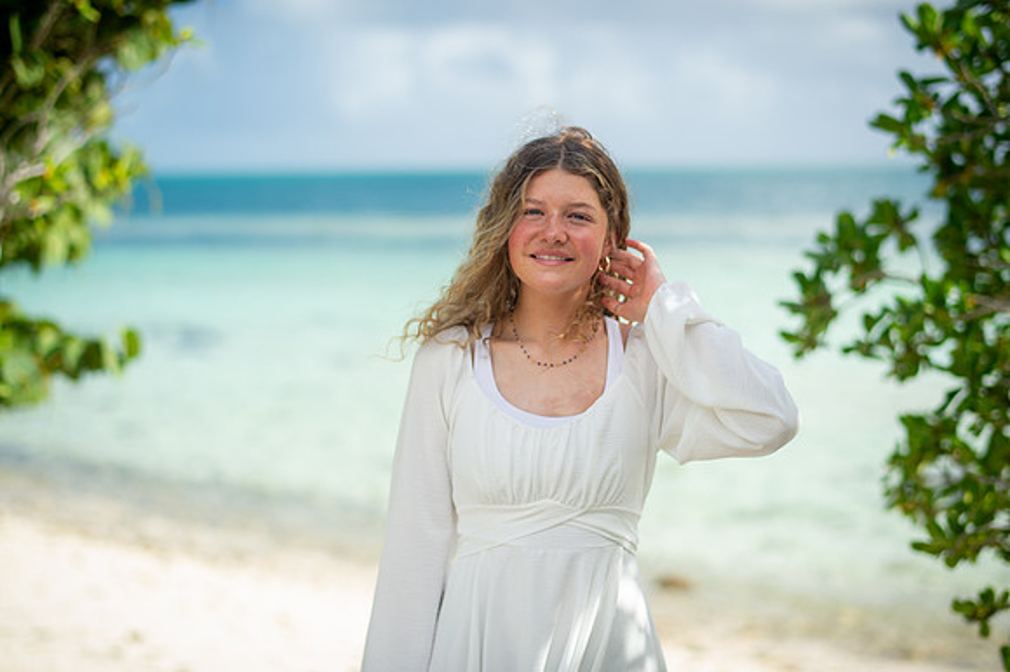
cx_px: 505
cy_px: 336
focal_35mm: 58
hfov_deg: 34.5
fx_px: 1626
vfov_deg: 23.4
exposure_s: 1/1250
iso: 200
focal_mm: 58
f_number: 2
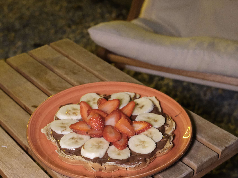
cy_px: 113
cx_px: 118
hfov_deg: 35.5
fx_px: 371
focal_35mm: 54
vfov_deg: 26.9
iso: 6400
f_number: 4.4
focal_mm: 24.9
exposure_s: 1/52
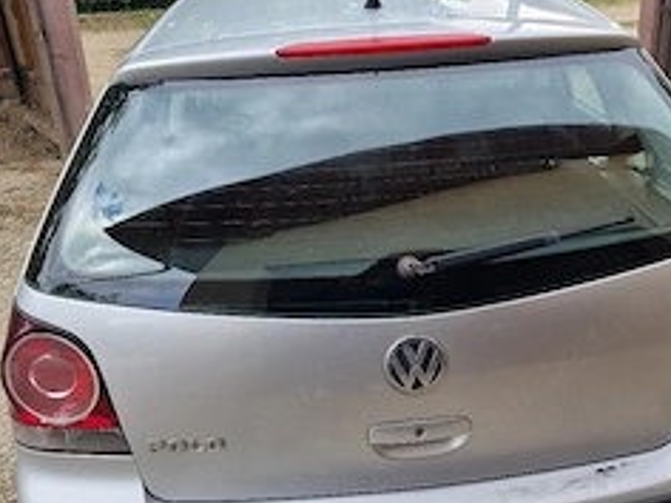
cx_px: 398
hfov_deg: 47.6
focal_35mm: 39
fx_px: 756
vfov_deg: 36.5
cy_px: 179
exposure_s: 1/182
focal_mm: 6.4
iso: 50
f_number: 1.8
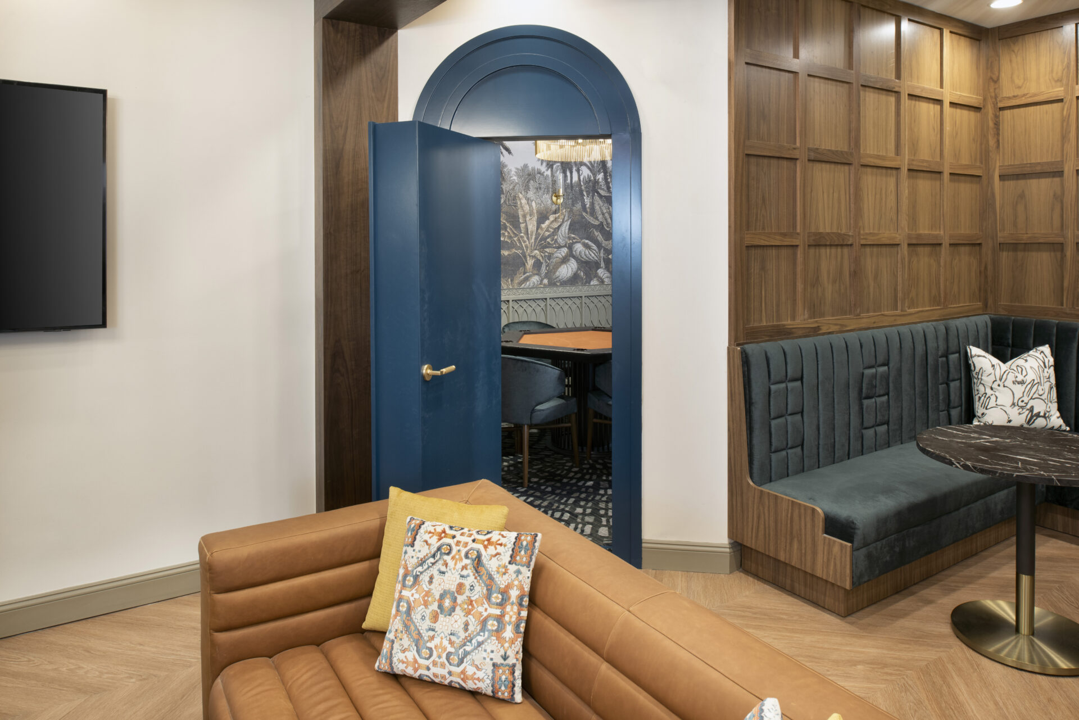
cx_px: 540
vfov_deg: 53.2
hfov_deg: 73.7
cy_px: 360
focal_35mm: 24
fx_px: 719
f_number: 11
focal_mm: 24
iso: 250
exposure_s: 1/2
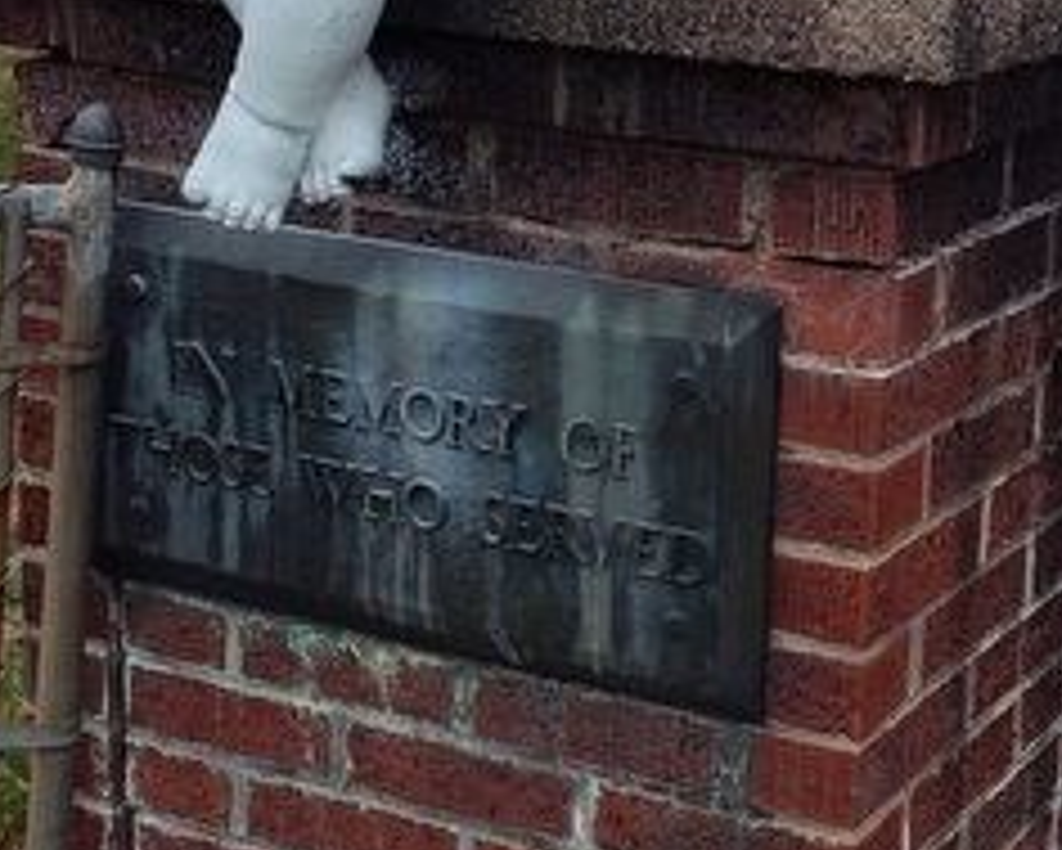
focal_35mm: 76
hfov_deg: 24.6
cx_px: 850
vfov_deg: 20.1
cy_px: 288
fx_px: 2390
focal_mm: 5.56
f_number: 1.8
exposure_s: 1/577
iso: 100
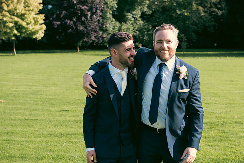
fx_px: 468
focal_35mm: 69
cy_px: 89
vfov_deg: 19.8
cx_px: 133
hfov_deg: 29.2
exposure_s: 1/500
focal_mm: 60
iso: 200
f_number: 5
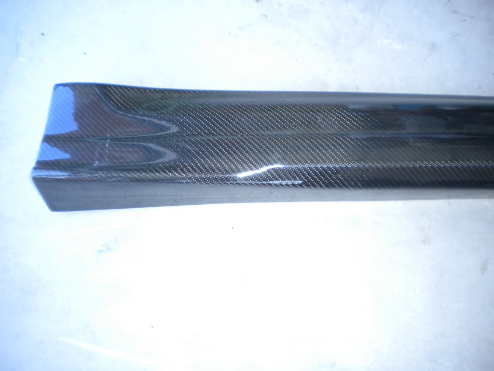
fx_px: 499
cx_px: 247
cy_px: 186
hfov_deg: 52.6
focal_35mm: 35
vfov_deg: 40.7
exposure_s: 1/30
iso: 80
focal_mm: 6.3
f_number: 3.1
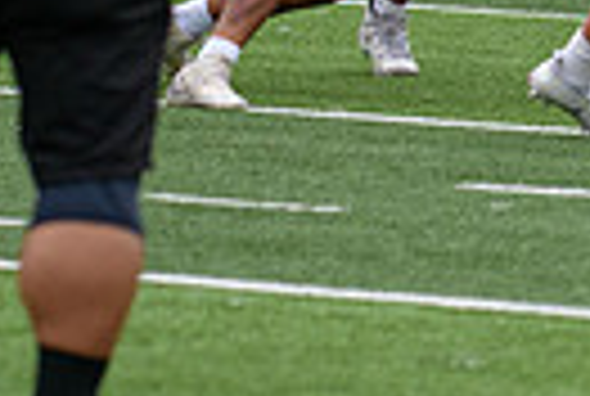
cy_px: -299
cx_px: 1076
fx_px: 11597
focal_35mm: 706
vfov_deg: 2.0
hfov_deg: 2.9
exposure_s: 1/1000
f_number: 3.5
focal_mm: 160
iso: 500
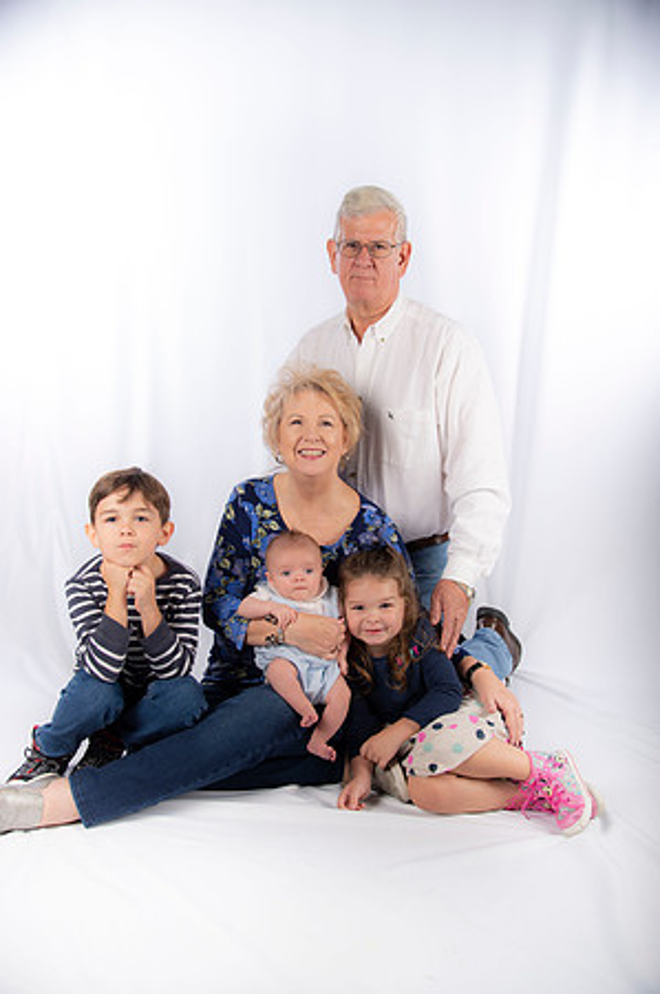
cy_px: 497
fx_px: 937
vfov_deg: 55.8
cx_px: 330
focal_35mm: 34
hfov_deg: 38.8
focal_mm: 34
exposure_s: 1/200
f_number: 5.6
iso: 100
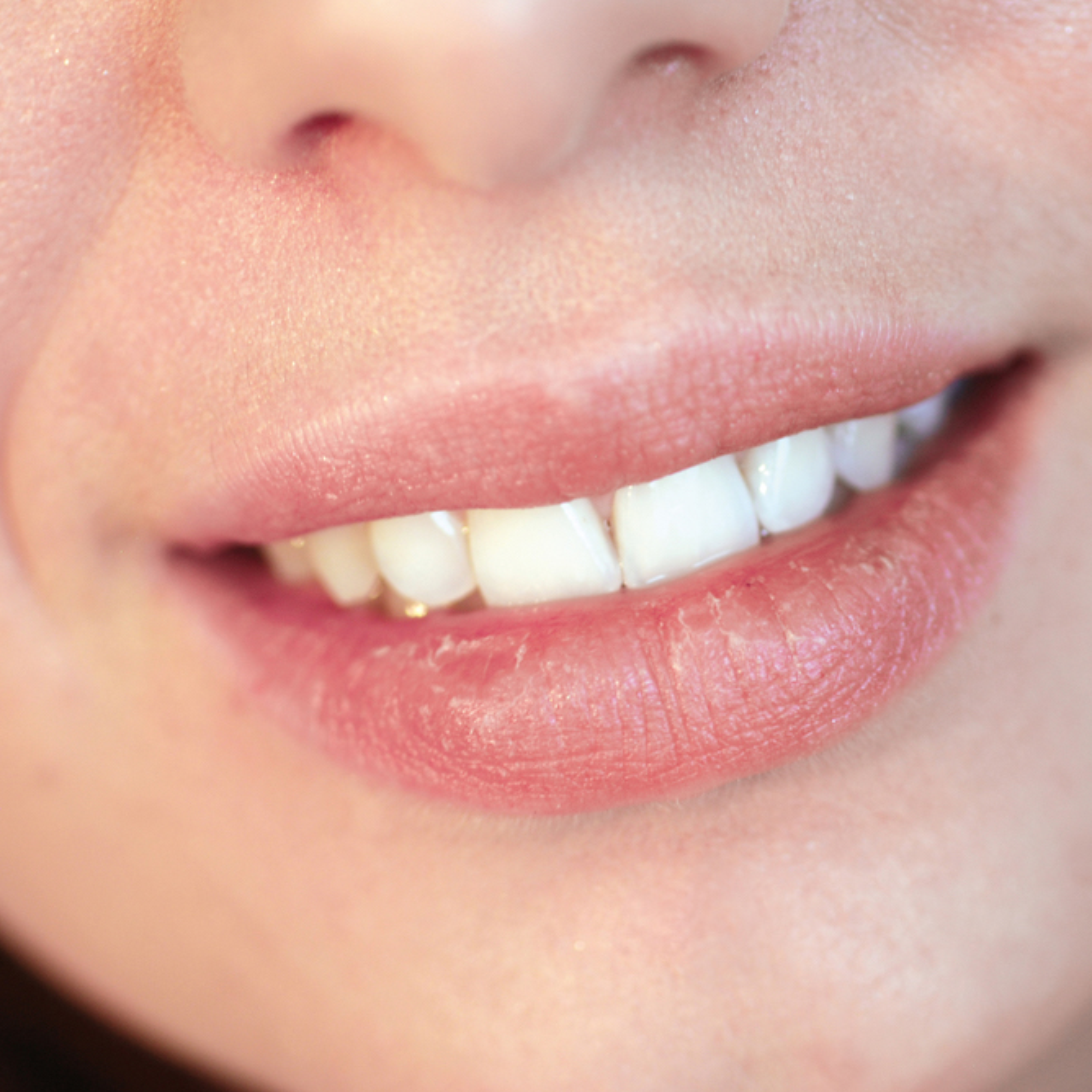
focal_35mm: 137
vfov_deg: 12.7
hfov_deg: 12.7
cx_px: 642
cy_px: 535
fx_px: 4890
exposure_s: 1/25
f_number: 3.3
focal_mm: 70
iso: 250
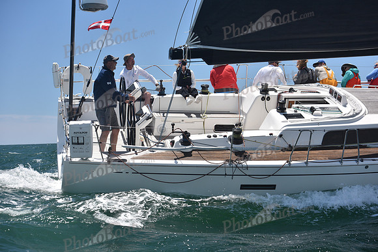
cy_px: 126
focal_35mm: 70
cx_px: 189
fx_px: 735
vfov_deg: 19.5
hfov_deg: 28.8
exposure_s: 1/800
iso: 320
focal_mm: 70
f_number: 5.6
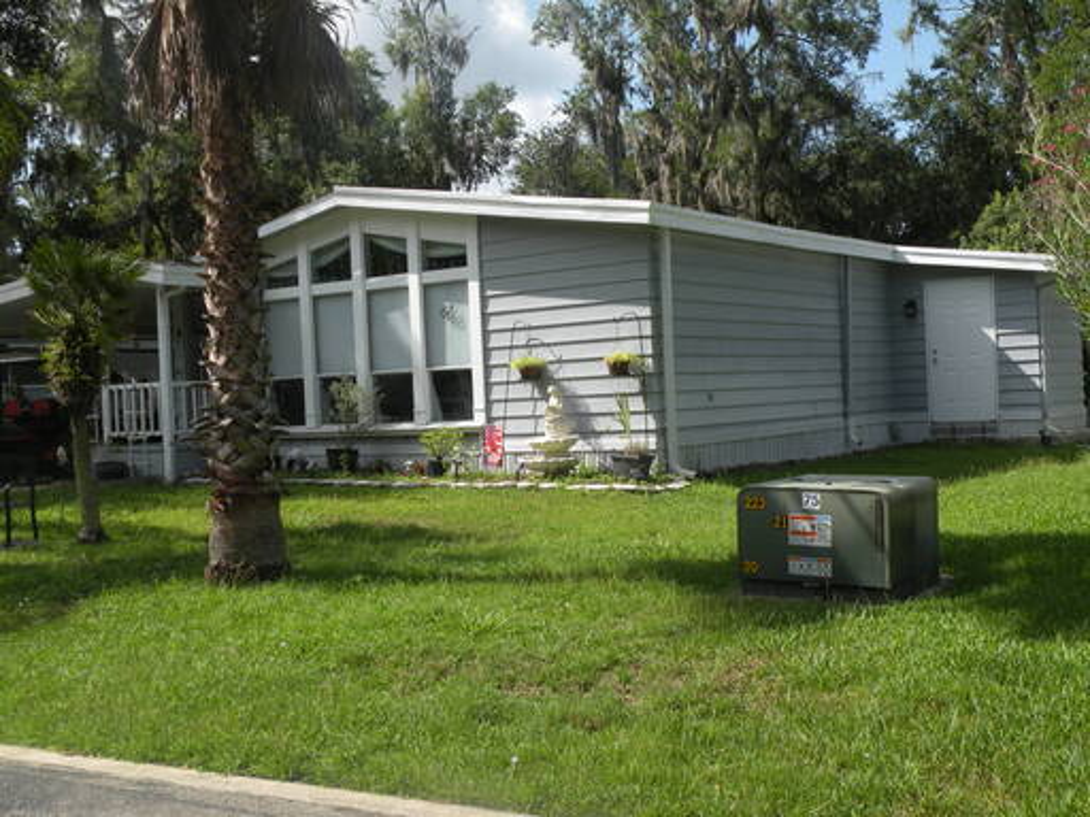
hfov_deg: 44.8
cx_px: 545
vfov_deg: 34.3
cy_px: 408
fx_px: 1323
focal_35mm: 42
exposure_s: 1/241
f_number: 5.6
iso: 64
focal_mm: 7.4
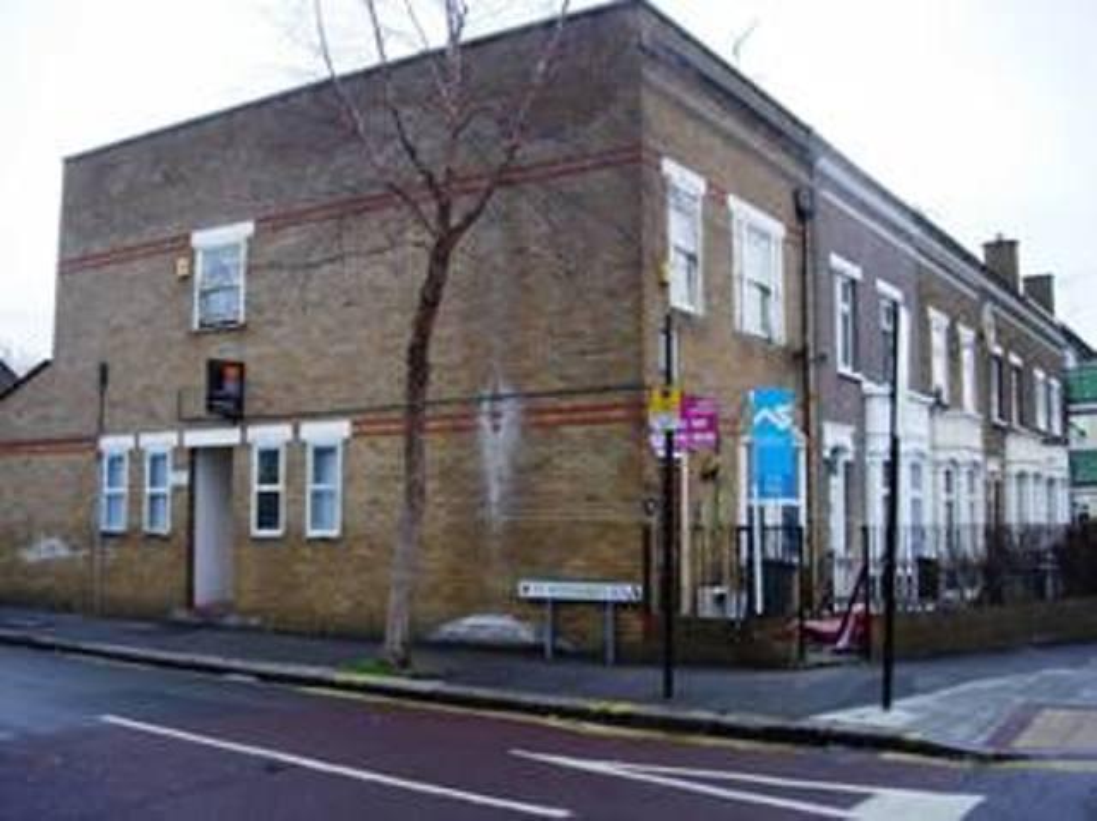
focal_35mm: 38
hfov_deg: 49.0
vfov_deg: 37.7
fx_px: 1203
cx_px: 548
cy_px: 410
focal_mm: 7.8
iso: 64
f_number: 2.8
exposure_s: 1/121
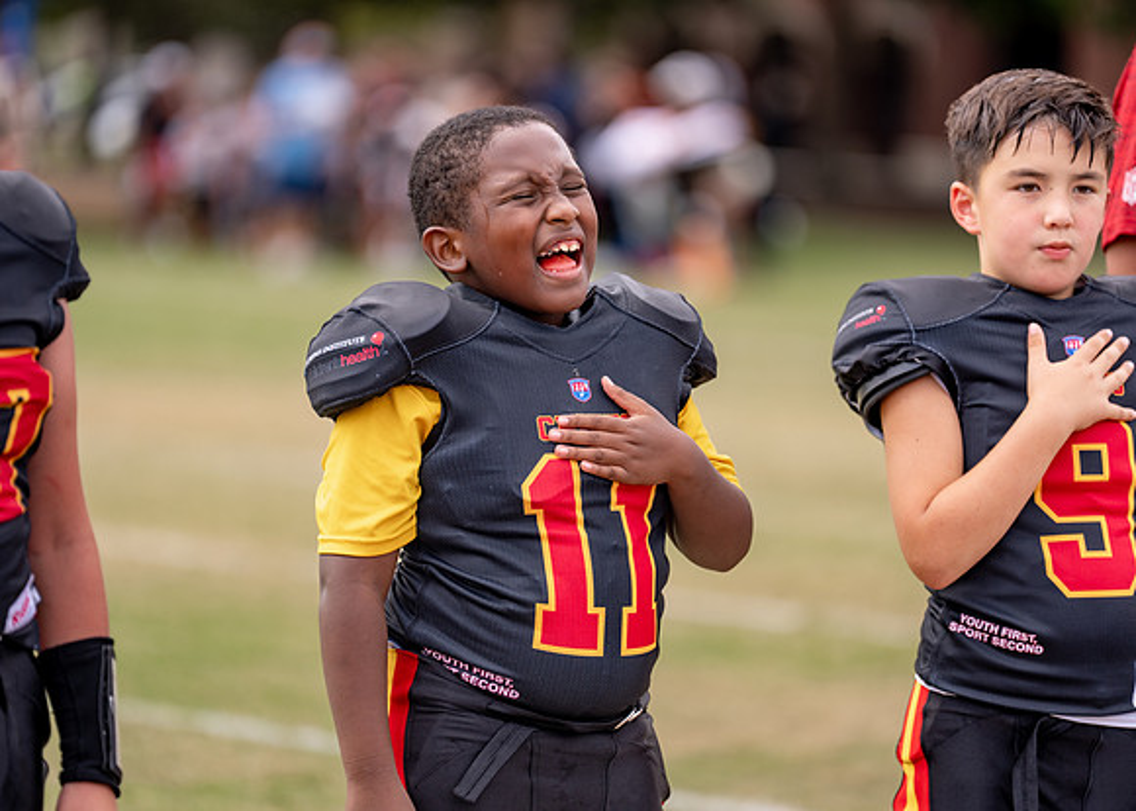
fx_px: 6879
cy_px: 406
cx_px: 568
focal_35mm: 213
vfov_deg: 6.7
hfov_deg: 9.4
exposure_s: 1/1000
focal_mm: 200
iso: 100
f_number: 2.8
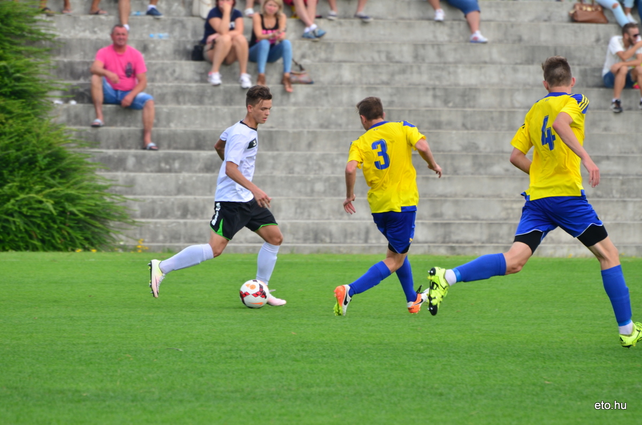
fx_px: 6941
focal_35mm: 390
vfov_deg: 3.5
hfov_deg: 5.3
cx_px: 321
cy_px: 212
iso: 250
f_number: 5.6
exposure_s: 1/500
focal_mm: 260
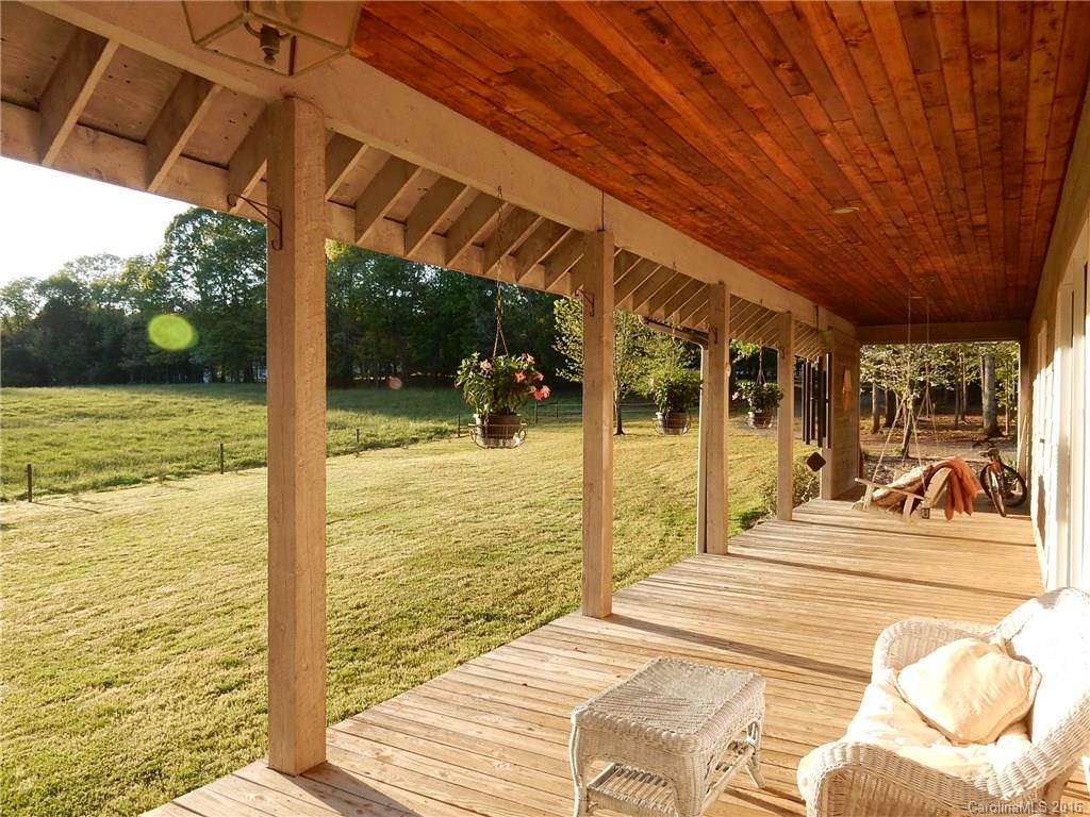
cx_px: 545
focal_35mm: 25
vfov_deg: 54.9
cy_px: 408
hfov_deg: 69.4
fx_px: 787
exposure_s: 1/200
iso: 125
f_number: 3.7
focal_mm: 4.5
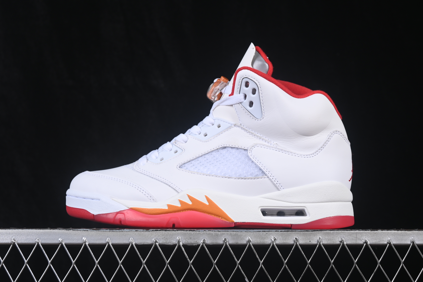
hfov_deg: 27.0
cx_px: 212
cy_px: 141
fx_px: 881
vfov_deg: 18.2
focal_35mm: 75
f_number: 8
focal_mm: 50
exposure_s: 1/80
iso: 160
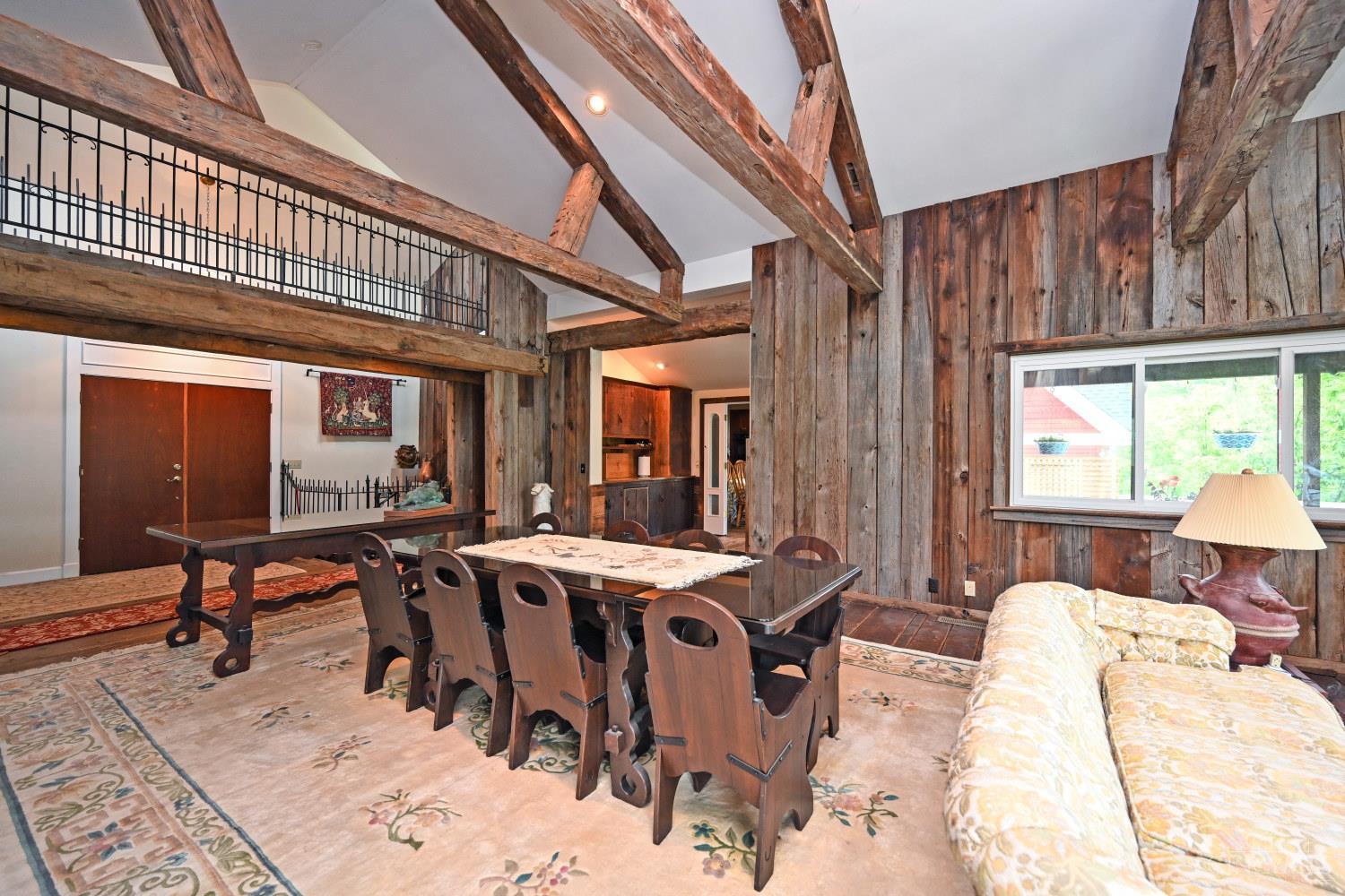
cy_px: 448
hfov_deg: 104.3
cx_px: 672
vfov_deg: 81.2
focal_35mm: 14
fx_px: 523
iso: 800
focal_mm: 14
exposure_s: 1/60
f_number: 4
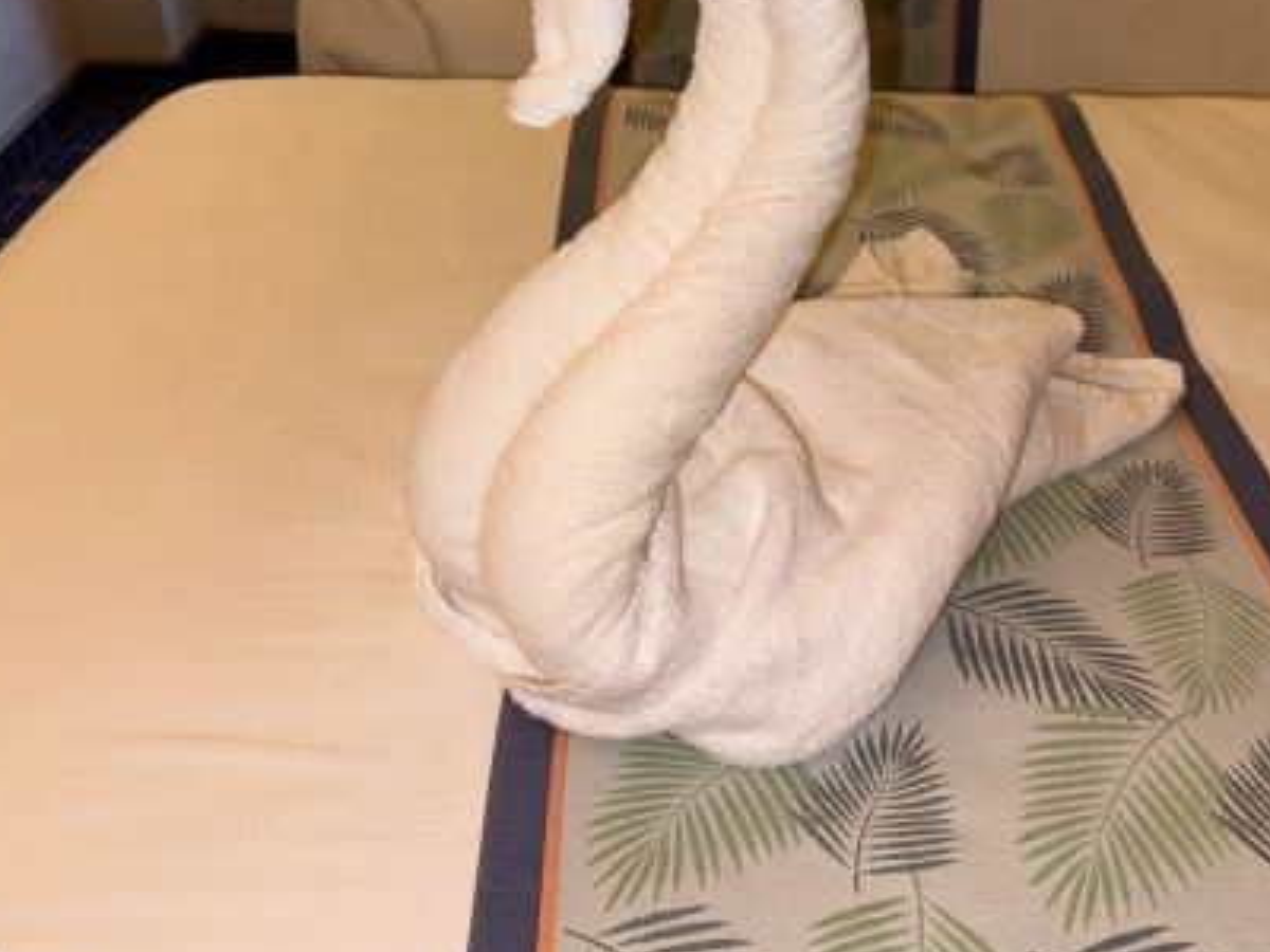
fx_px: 1321
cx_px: 708
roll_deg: -0.5
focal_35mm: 36
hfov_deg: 51.2
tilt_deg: -32.8
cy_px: 286
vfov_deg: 39.0
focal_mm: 6.86
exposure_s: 1/53
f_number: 1.78
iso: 50
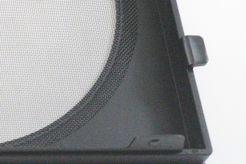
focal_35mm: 154
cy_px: -18
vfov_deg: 8.8
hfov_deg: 12.0
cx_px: -236
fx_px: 1053
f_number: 5.6
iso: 8000
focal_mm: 23
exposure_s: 1/200
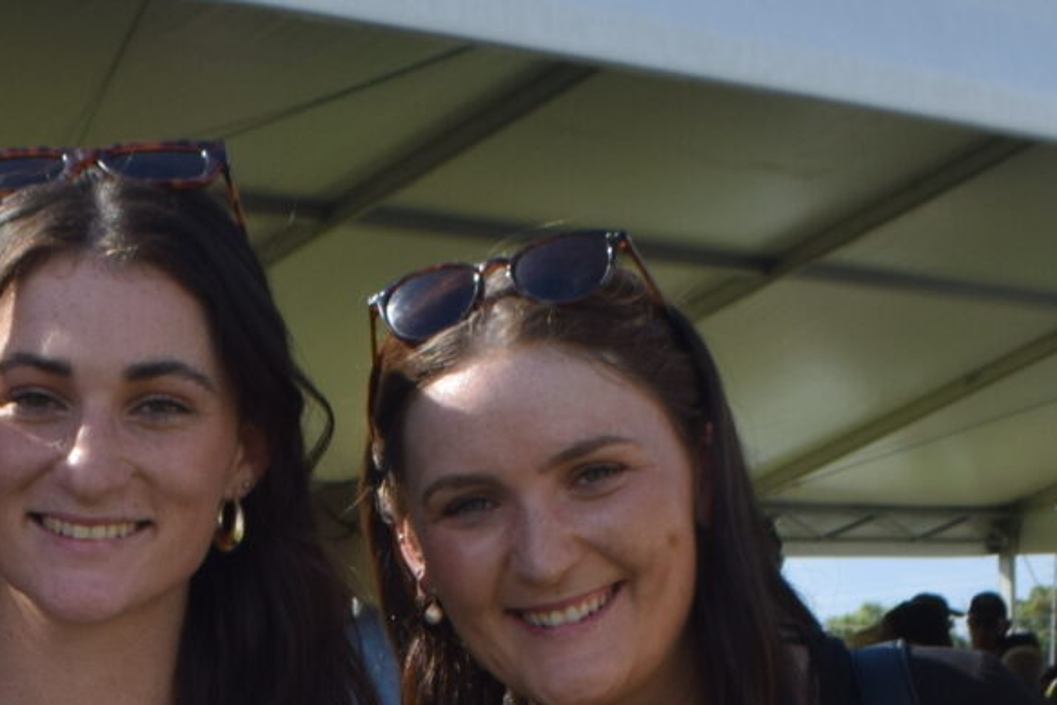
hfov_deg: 15.3
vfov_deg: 10.1
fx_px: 3875
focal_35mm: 132
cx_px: 80
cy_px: 1013
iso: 200
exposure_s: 1/320
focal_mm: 20
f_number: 9
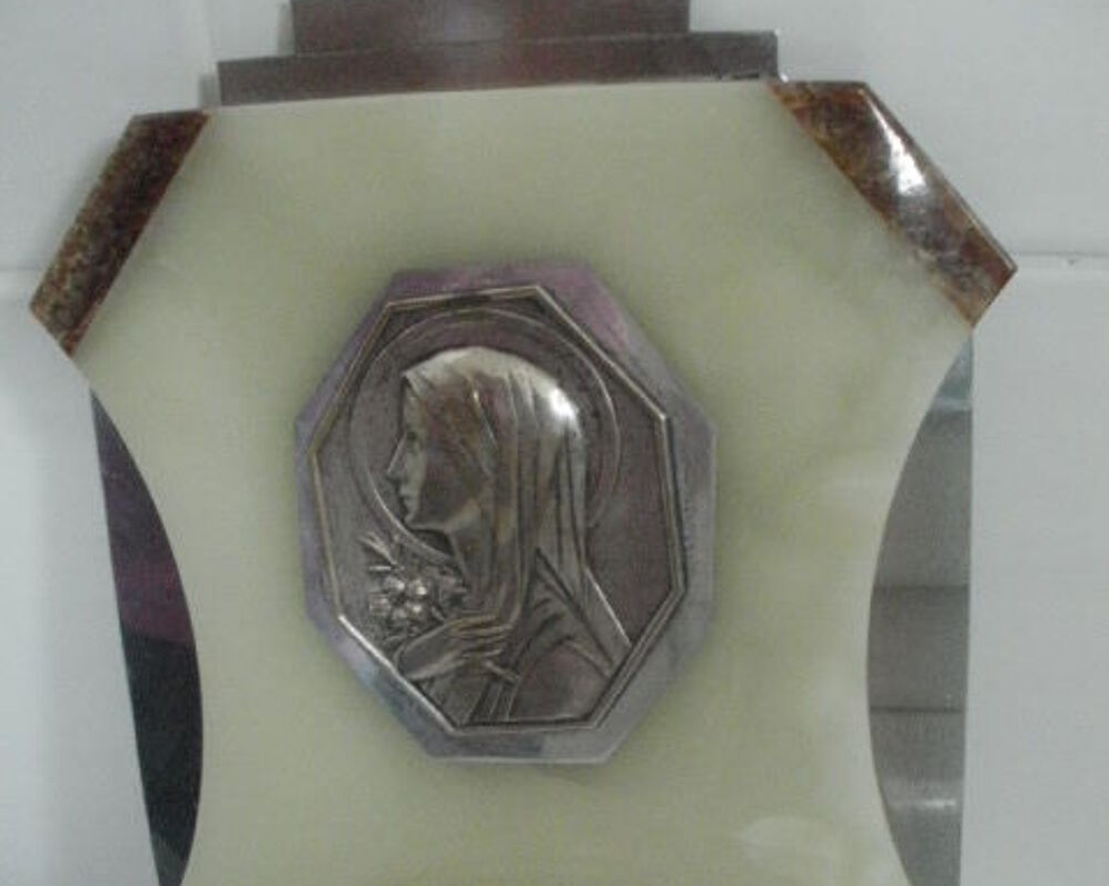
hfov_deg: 39.6
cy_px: 620
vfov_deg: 31.7
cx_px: 555
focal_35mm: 47
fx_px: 1542
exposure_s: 1/25
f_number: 3.5
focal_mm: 6.3
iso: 800
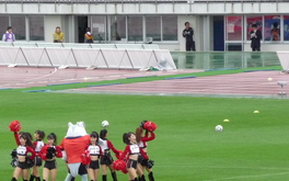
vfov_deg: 2.5
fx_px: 4190
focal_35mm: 532
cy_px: 167
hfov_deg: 3.9
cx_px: 78
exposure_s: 1/500
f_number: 4.9
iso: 400
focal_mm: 47
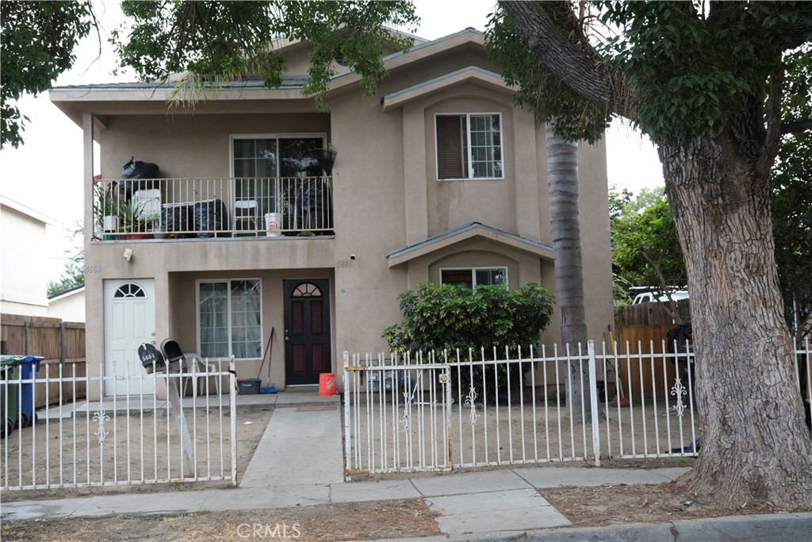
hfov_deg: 47.4
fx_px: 925
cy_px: 271
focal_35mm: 41
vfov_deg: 32.6
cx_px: 406
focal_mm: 27.5
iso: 160
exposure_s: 1/110
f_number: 5
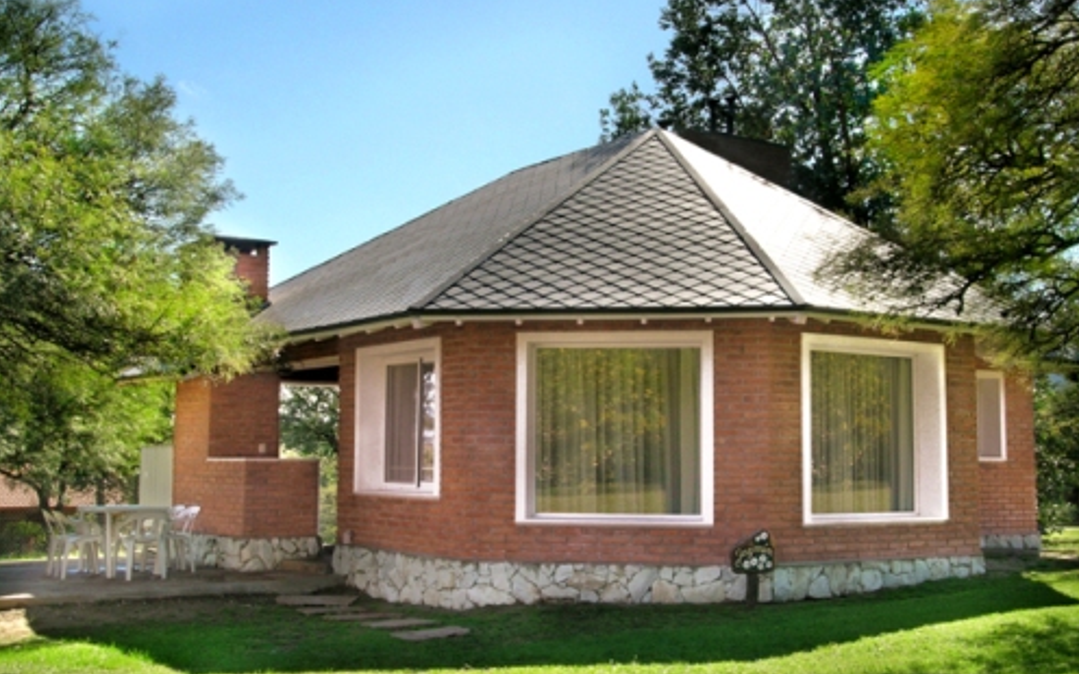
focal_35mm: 93
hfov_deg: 22.3
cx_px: 542
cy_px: 369
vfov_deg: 14.1
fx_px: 2735
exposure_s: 1/568
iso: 100
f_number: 7.2
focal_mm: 8.7
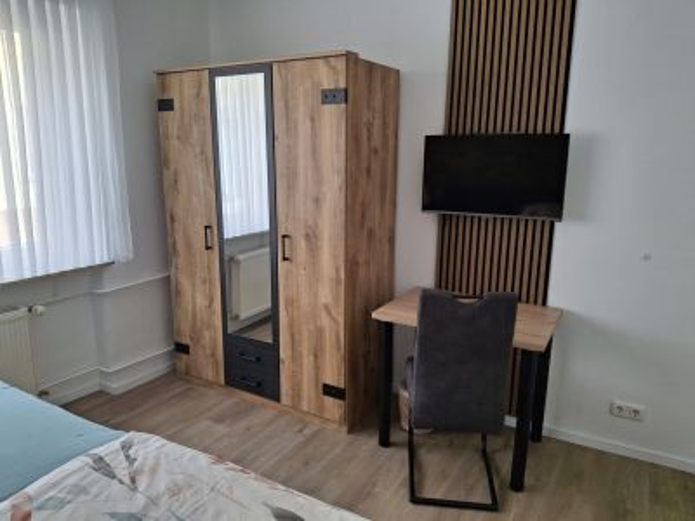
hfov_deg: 69.4
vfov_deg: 54.9
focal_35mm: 25
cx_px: 348
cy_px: 260
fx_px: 502
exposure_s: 1/100
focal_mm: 4.69
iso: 50
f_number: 1.8
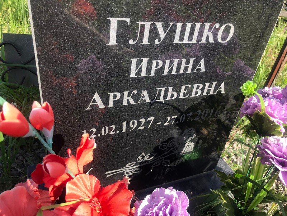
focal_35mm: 28
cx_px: 144
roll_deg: -8.4
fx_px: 232
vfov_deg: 49.7
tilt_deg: -34.6
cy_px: 108
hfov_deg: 63.4
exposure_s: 1/748
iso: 20
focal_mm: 3.99
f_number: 1.8
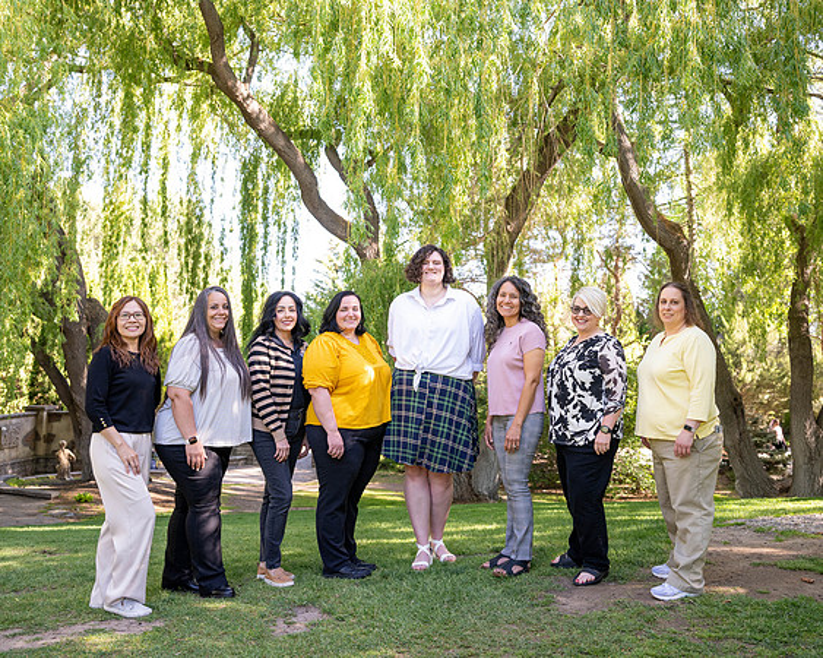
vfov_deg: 43.2
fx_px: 830
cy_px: 302
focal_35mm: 34
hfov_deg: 52.6
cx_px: 459
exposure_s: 1/250
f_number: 2.8
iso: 320
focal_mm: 26.5
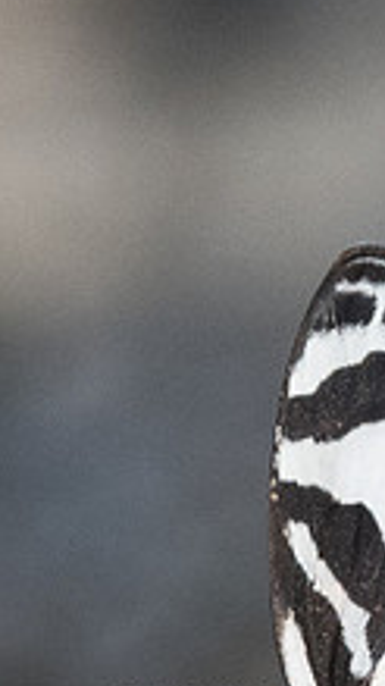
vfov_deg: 0.7
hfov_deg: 0.4
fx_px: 57162
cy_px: 535
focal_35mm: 3146
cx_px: 591
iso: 1000
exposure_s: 1/500
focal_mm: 320
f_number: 6
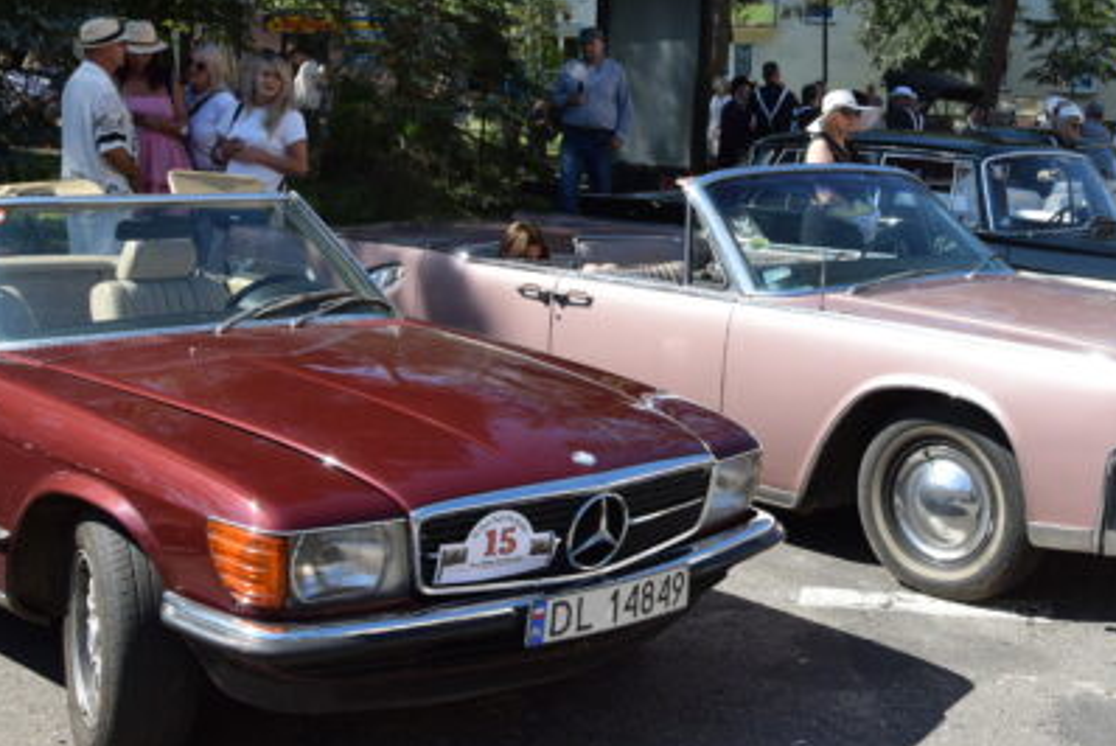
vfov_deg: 25.0
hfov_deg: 36.5
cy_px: 247
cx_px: 758
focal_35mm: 54
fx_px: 1671
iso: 400
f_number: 5.6
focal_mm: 21
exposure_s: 1/1250
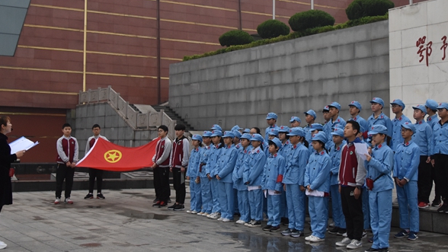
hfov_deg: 43.5
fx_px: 558
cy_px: 79
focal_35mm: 47
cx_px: 264
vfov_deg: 25.3
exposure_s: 1/250
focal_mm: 22
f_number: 8
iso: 800
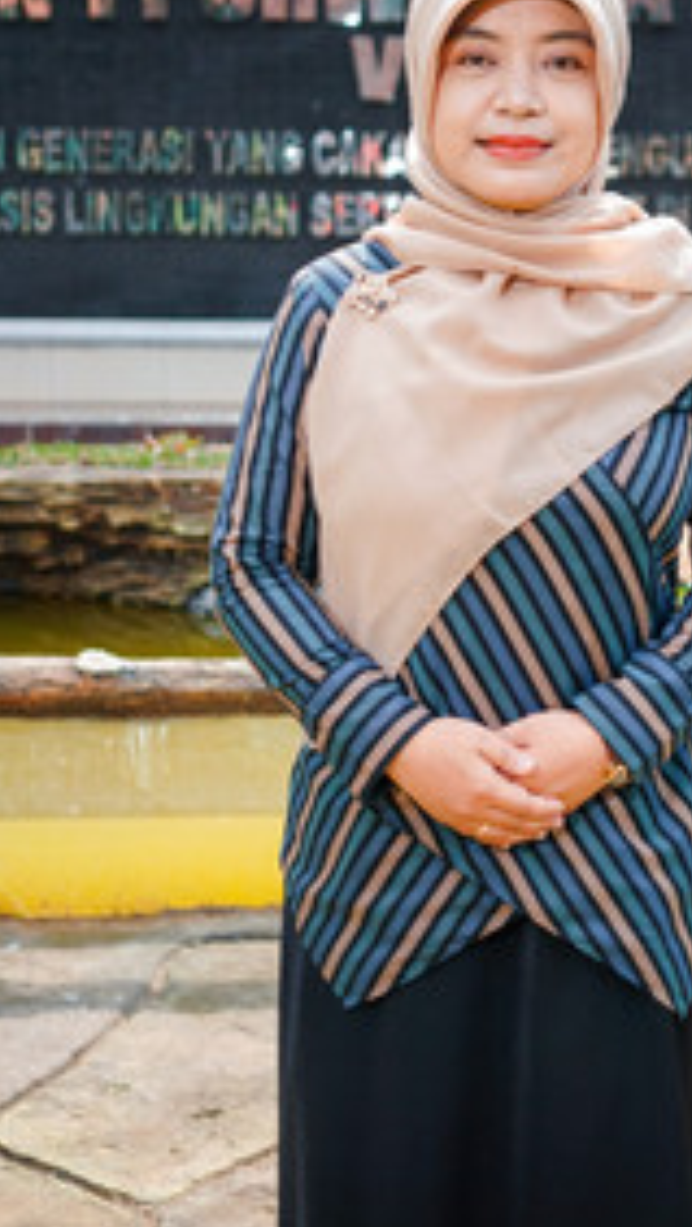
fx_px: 2117
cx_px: 479
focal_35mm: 65
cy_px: 448
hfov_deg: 18.5
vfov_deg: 32.2
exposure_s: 1/1000
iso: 250
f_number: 3.2
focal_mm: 35
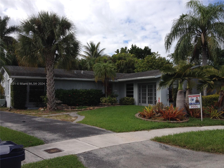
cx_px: 112
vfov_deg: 40.7
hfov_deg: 52.6
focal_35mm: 35
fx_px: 226
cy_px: 84
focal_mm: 4.28
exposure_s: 1/1577
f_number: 2.4
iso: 50
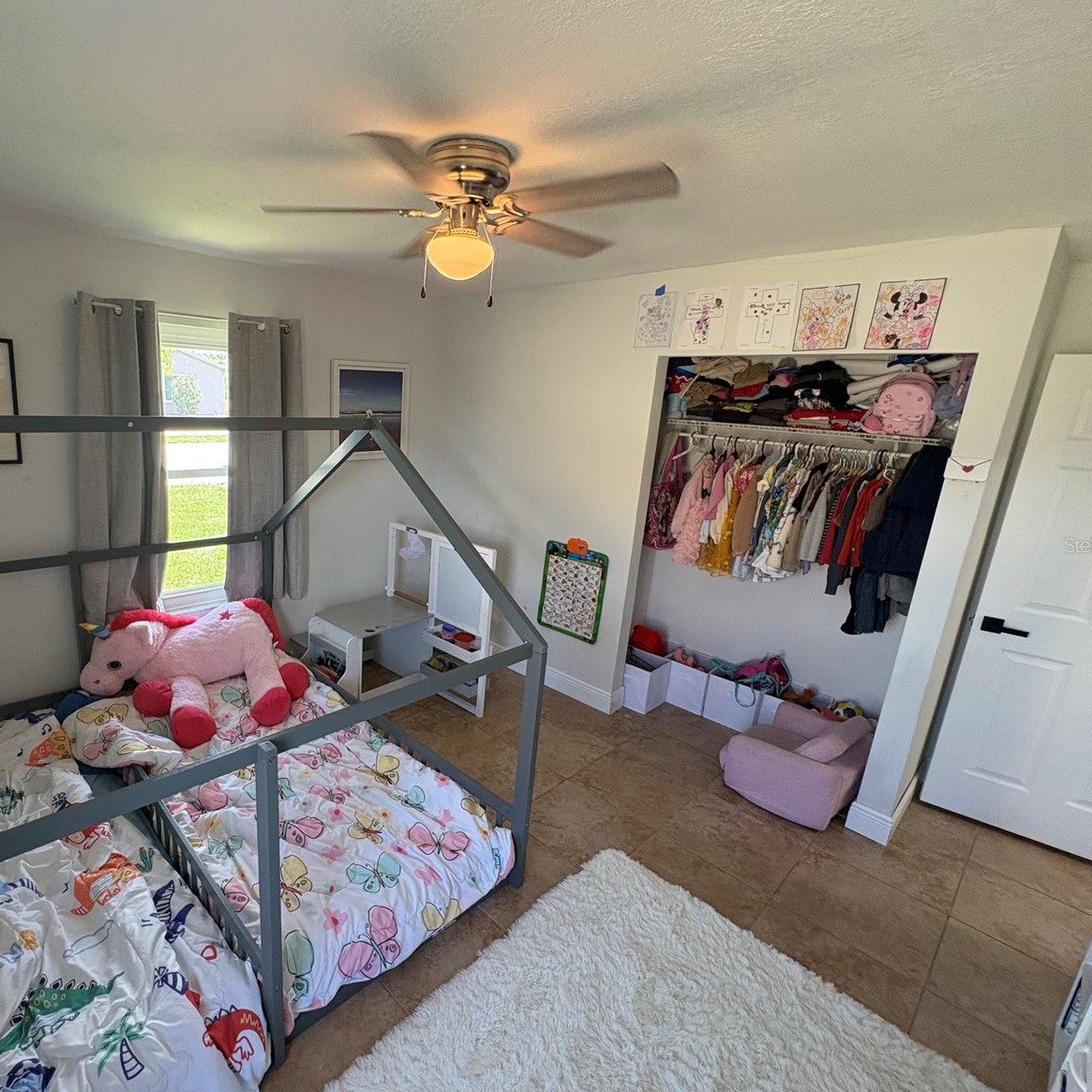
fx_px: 607
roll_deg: -2.3
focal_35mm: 17
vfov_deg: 84.0
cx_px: 403
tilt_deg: -14.0
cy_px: 545
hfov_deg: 82.2
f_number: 2.2
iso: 250
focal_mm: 2.22
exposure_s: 1/120
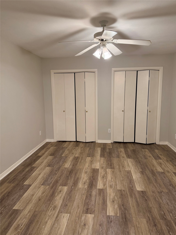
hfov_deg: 56.8
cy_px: 118
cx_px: 88
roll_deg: +0.7
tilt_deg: -8.6
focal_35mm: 24
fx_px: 163
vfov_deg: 71.6
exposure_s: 1/60
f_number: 1.78
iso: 200
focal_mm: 6.76
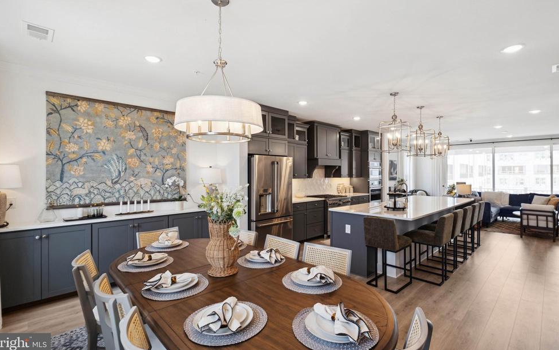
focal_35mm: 16
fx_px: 244
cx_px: 280
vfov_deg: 71.1
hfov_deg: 97.8
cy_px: 159
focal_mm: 10
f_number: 7.1
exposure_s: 1/60
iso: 400
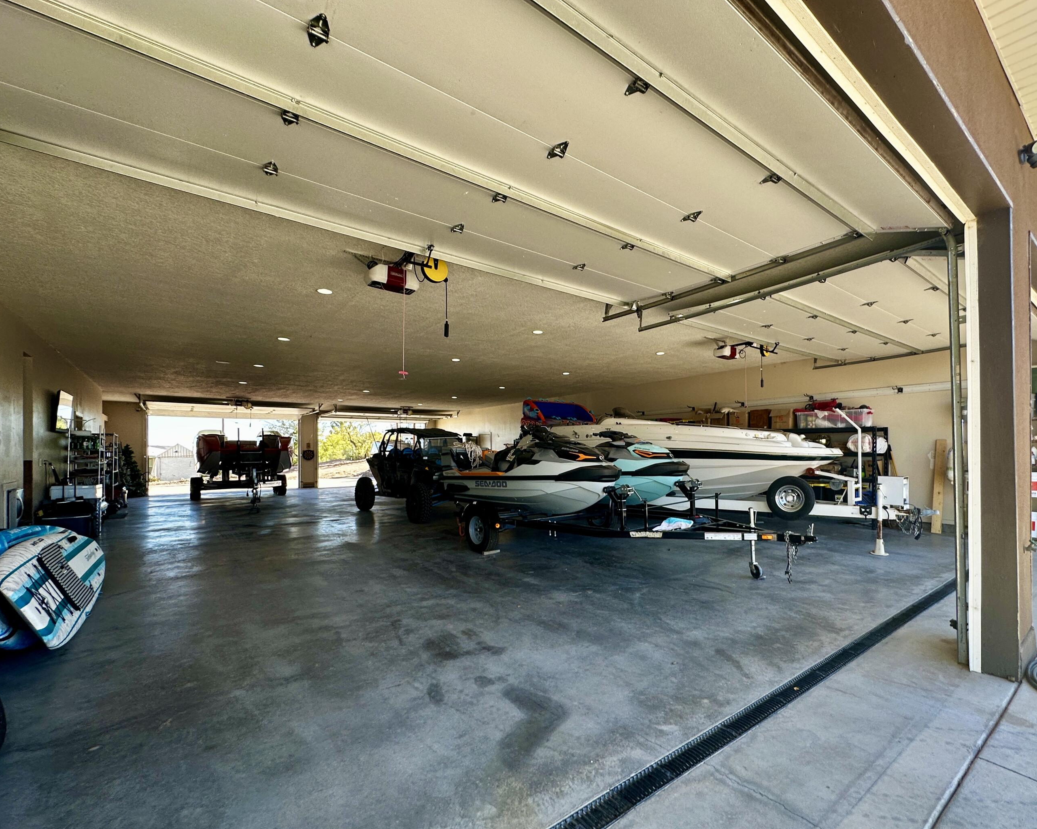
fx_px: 491
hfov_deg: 92.7
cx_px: 577
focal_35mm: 16
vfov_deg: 80.2
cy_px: 447
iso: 40
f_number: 2.2
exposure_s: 1/153
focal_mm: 2.22
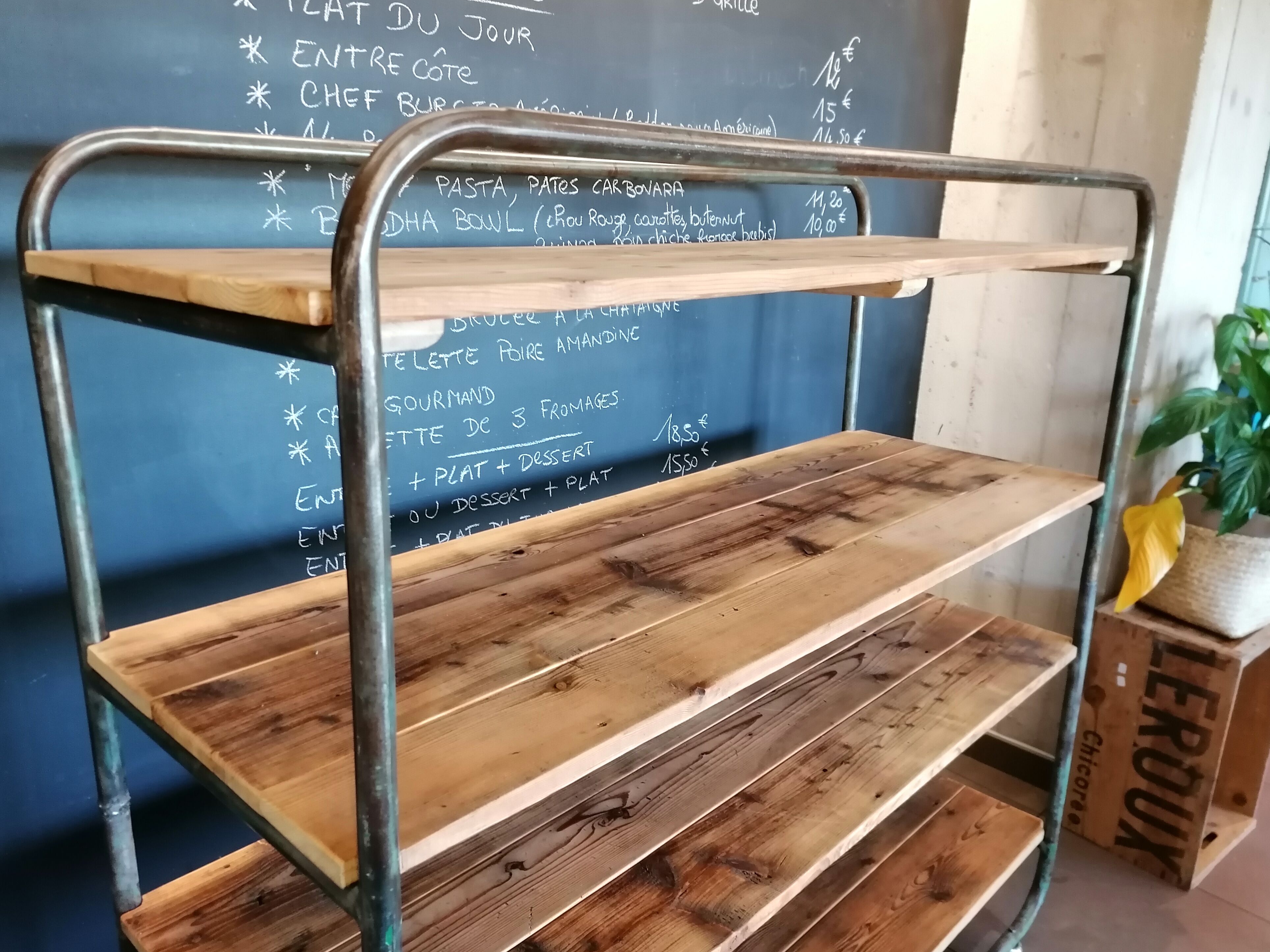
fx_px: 1027
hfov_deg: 63.4
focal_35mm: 28
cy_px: 473
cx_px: 648
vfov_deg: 49.7
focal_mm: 4.75
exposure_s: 1/25
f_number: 1.8
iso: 500
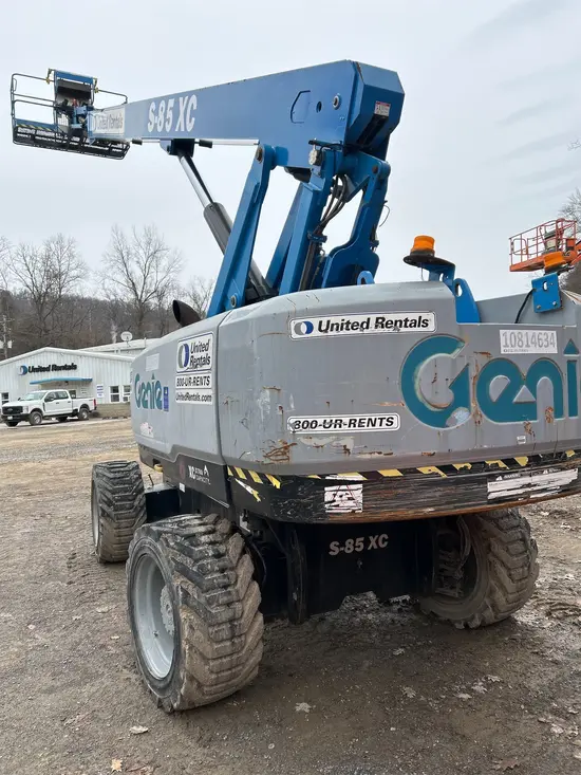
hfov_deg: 53.1
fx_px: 582
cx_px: 290
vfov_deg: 67.3
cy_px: 388
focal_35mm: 26
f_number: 1.5
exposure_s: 1/949
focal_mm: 5.7
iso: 50
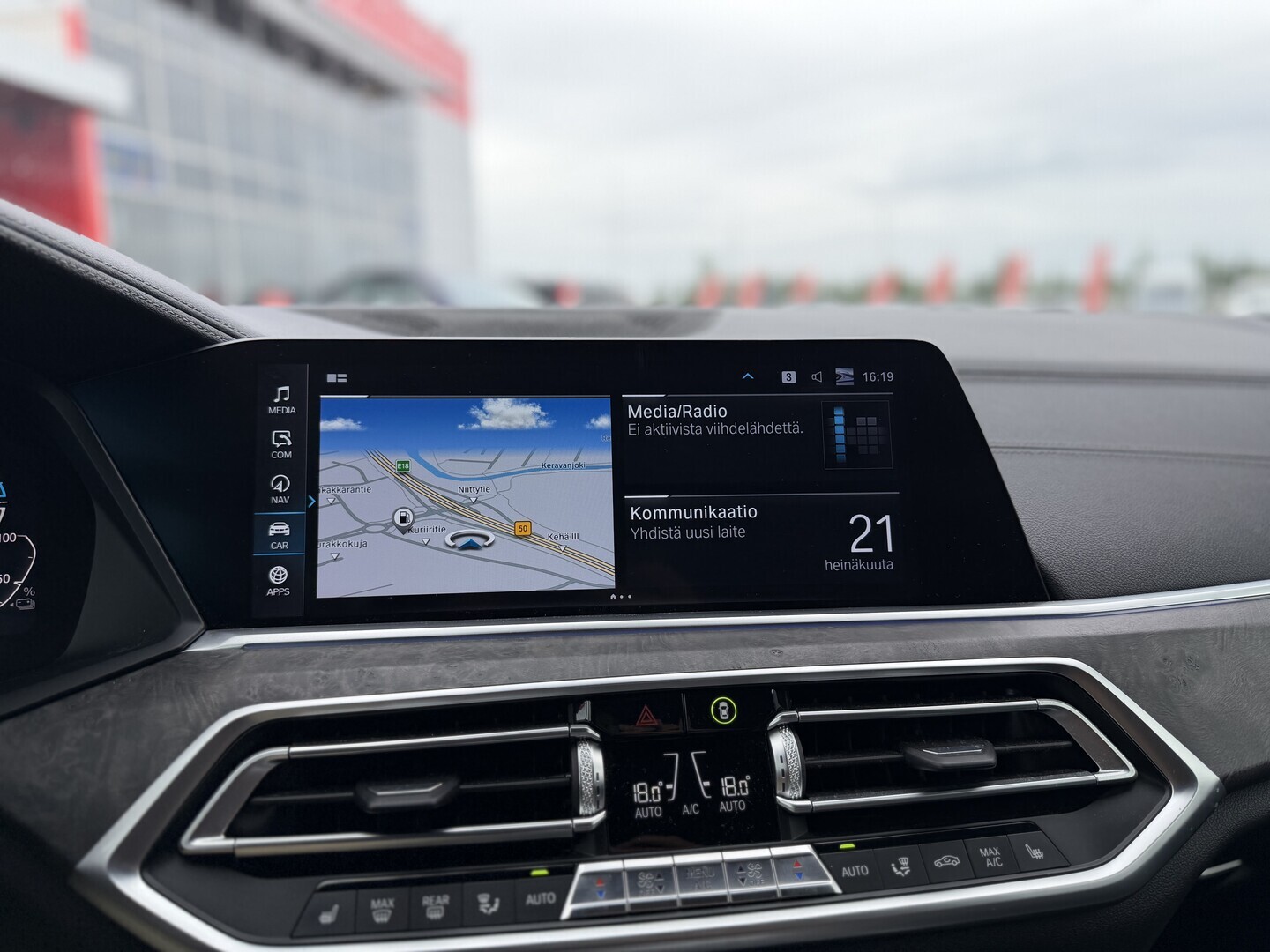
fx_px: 881
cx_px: 635
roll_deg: +1.8
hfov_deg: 71.6
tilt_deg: -9.9
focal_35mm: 24
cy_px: 476
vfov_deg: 56.8
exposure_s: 1/1046
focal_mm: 6.76
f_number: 1.78
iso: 100
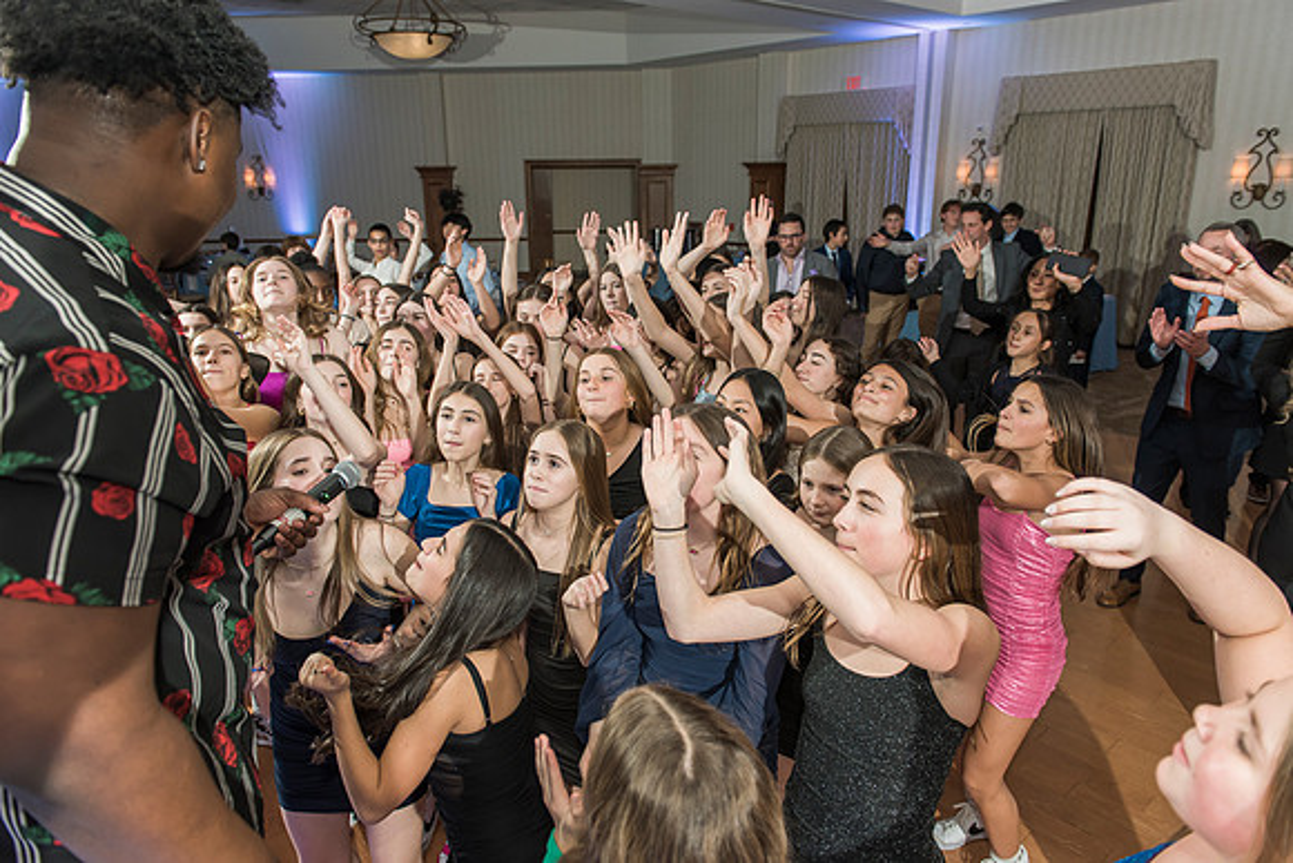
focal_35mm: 24
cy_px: 432
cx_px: 646
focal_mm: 24
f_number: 4
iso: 800
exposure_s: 1/100
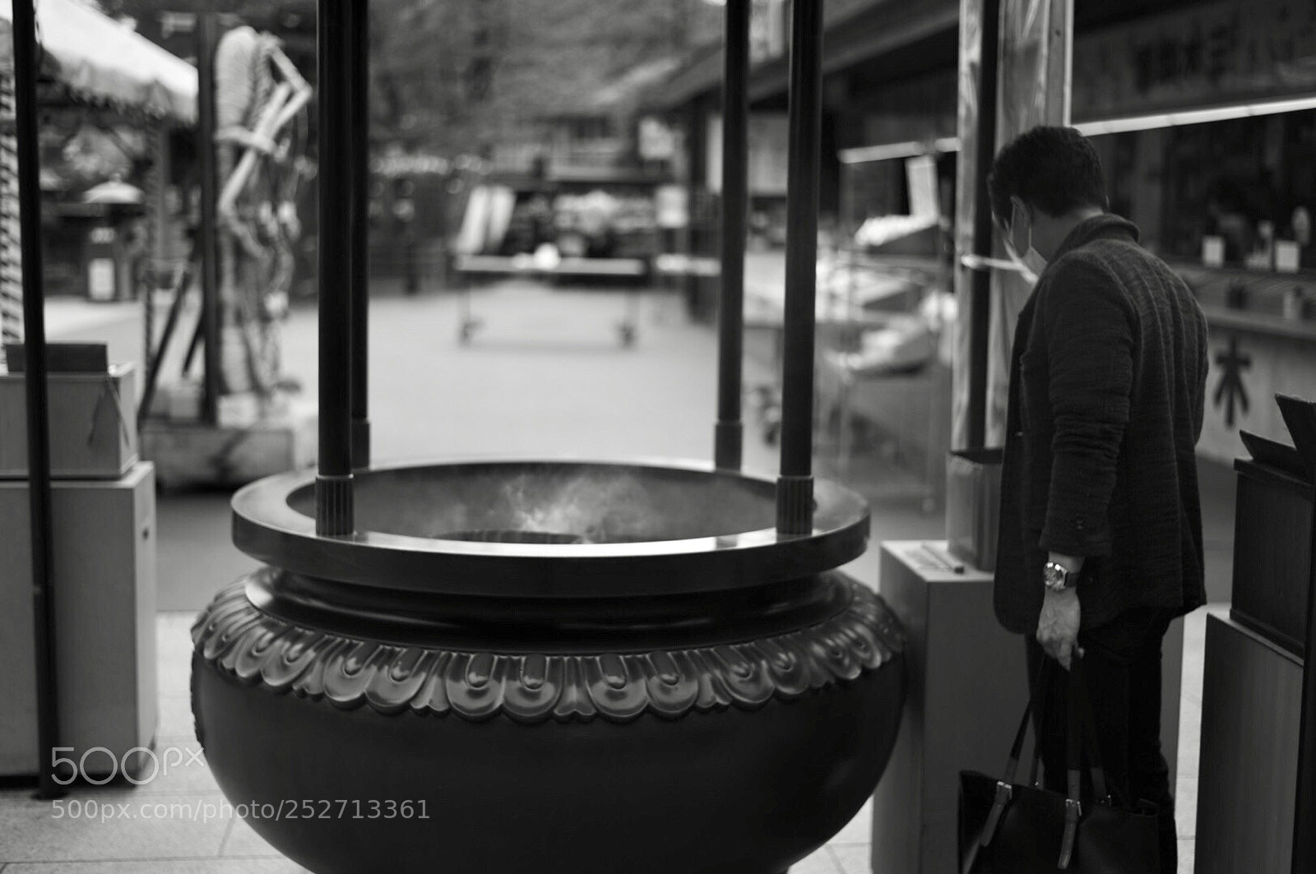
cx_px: 658
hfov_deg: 39.6
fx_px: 1826
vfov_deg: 26.9
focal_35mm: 50
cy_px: 437
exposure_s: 1/4000
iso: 100
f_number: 1.8
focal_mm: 50
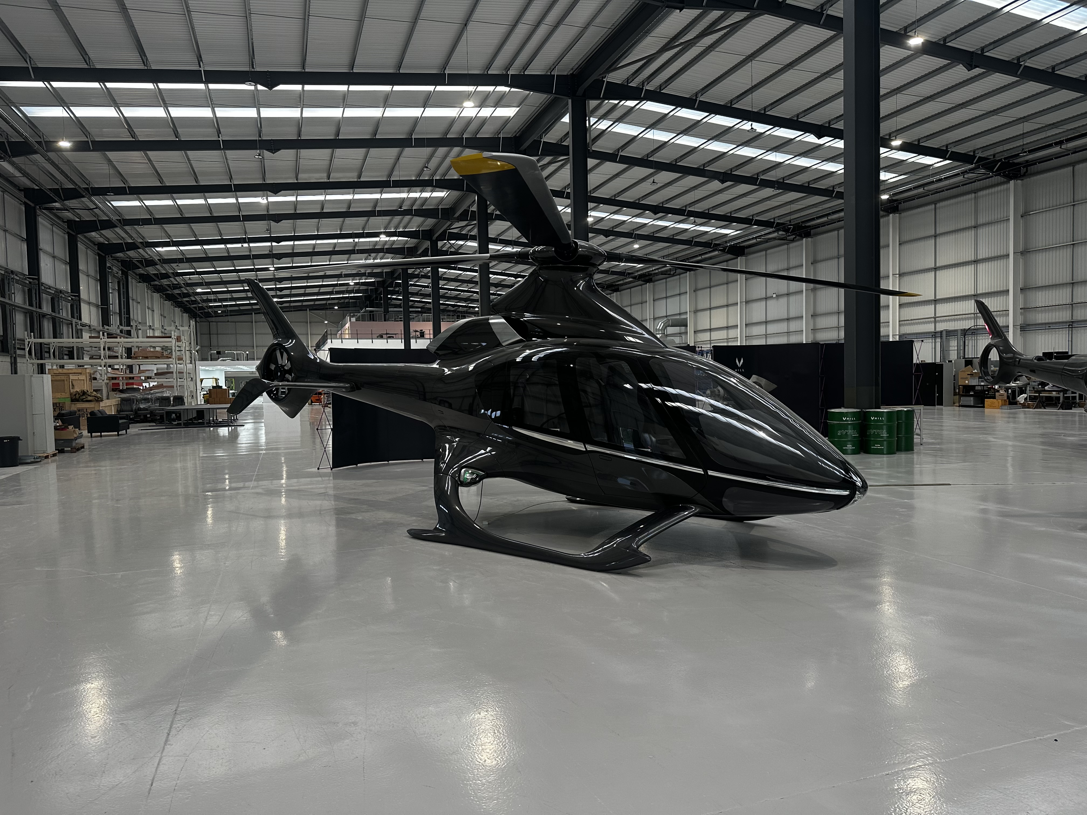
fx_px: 754
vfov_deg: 56.8
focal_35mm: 24
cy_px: 408
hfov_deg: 71.6
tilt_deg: -2.0
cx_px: 544
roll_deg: +1.8
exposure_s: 1/121
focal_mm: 6.86
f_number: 1.78
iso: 160
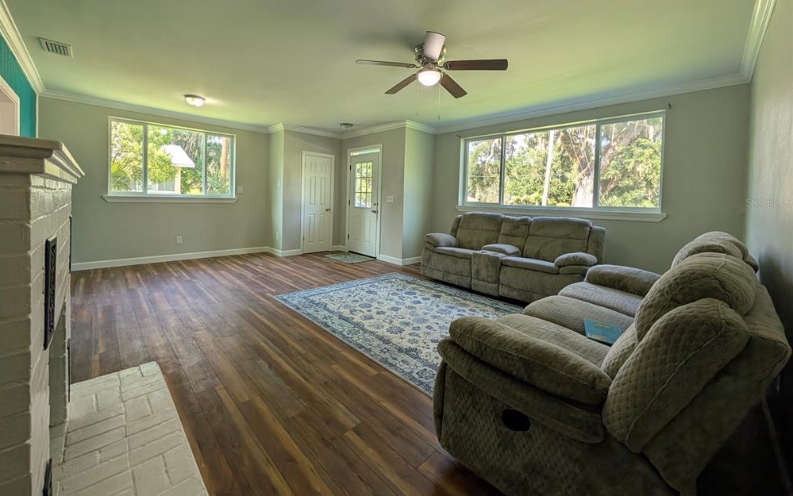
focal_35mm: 13
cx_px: 389
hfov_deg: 109.3
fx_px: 281
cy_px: 202
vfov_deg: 82.0
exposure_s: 1/164
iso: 54
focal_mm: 2.02
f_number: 1.7
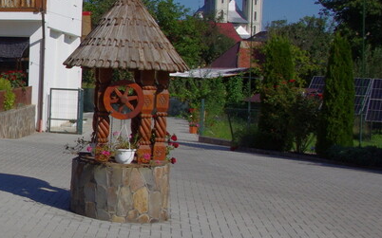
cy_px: 115
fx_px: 729
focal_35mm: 70
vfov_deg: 18.6
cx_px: -85
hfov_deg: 26.0
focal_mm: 18
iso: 400
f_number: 11
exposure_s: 1/1250
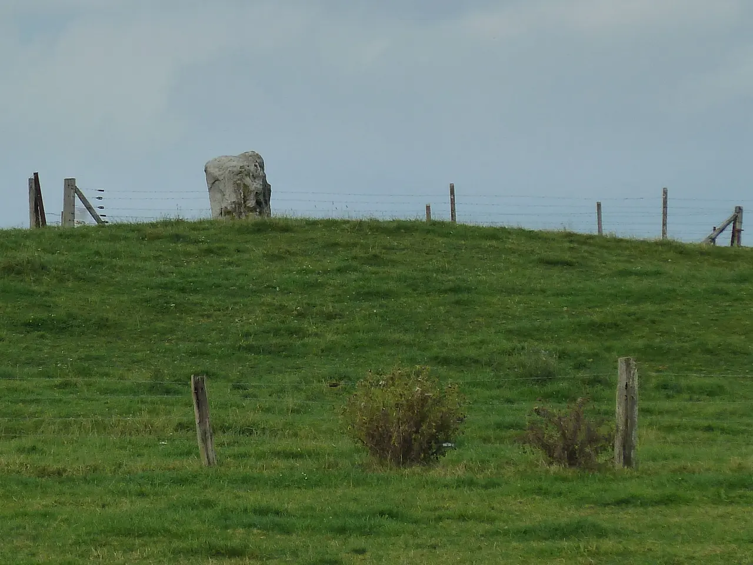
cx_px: 376
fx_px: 8679
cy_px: 282
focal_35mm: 399
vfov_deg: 3.7
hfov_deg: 5.0
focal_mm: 49.2
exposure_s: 1/500
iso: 125
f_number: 5.6
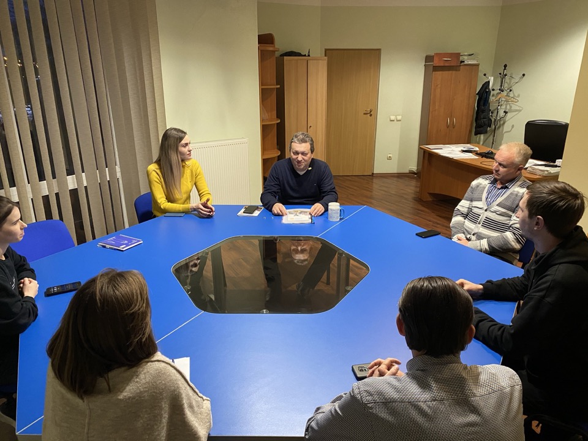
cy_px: 220
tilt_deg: -19.6
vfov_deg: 53.1
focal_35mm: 26
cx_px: 294
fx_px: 442
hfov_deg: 67.3
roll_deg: -0.2
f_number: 1.8
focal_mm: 4.25
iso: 400
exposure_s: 1/33
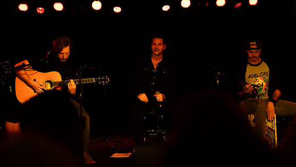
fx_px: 424
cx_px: 145
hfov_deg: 38.5
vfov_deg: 22.3
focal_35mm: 54
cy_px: 85
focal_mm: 42.1
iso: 1600
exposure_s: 1/320
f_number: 3.5
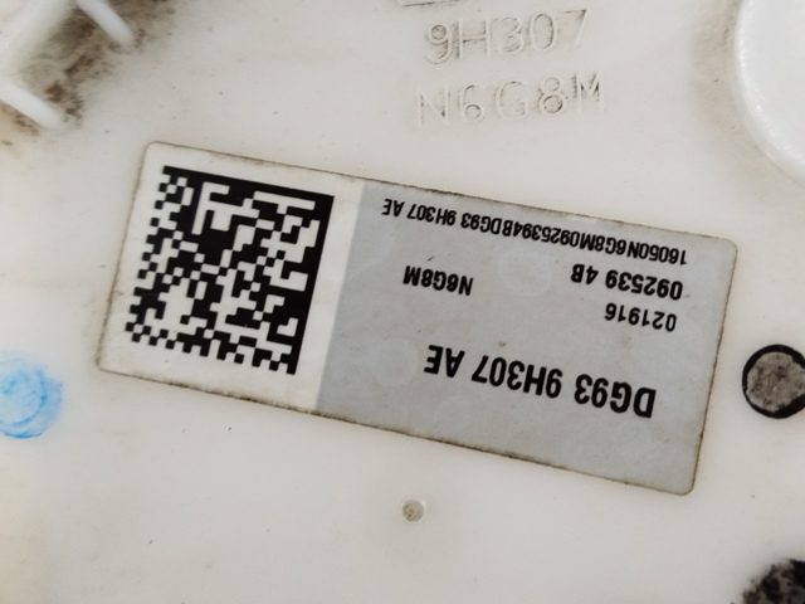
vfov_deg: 30.3
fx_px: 1116
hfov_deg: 39.7
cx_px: 402
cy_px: 302
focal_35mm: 48
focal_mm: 5.31
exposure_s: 1/33
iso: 250
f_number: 1.7
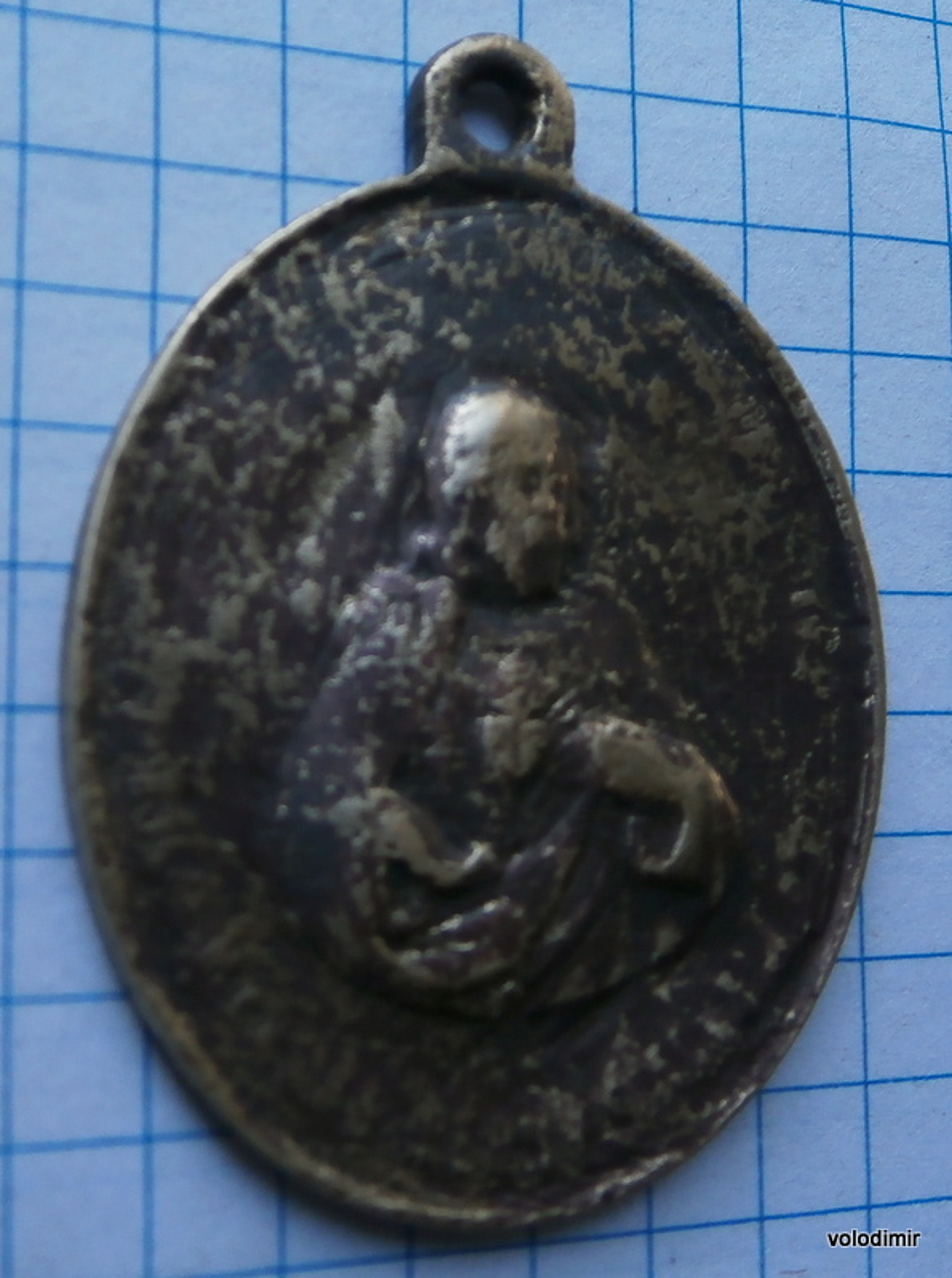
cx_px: 476
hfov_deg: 52.9
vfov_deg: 67.4
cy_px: 639
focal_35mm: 26
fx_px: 957
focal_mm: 4.7
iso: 80
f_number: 2.8
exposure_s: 1/100
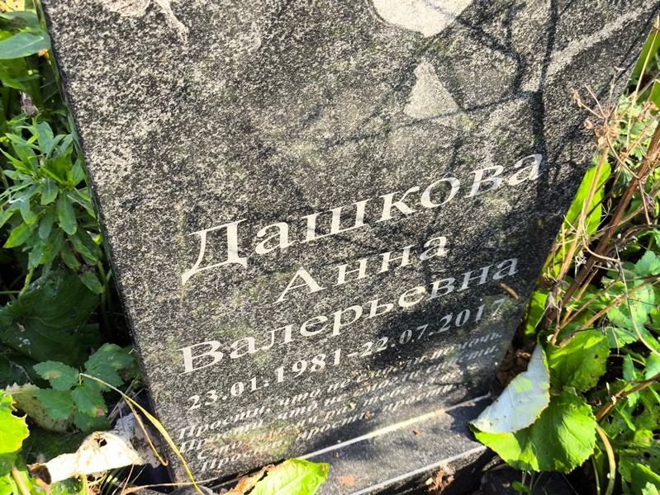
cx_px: 330
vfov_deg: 29.1
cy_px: 248
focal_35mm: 50
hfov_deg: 38.2
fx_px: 954
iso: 50
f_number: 1.7
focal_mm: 4.71
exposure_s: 1/275
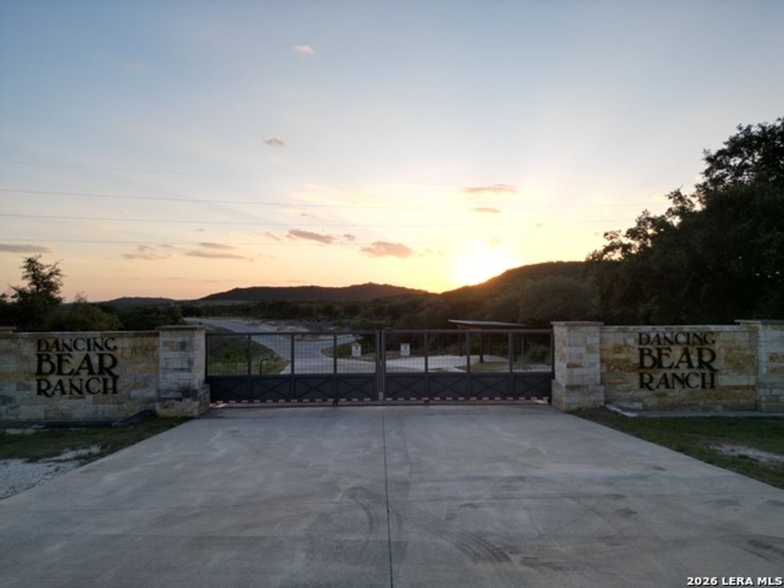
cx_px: 392
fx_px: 544
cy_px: 294
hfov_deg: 71.6
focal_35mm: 24
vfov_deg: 56.8
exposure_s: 1/1000
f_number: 1.7
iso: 110
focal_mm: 6.72
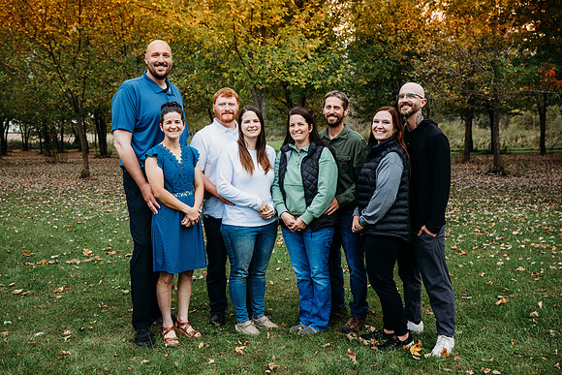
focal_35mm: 40
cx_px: 274
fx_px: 621
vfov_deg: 33.6
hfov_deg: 48.7
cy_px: 188
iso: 200
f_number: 5.6
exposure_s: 1/250
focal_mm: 38
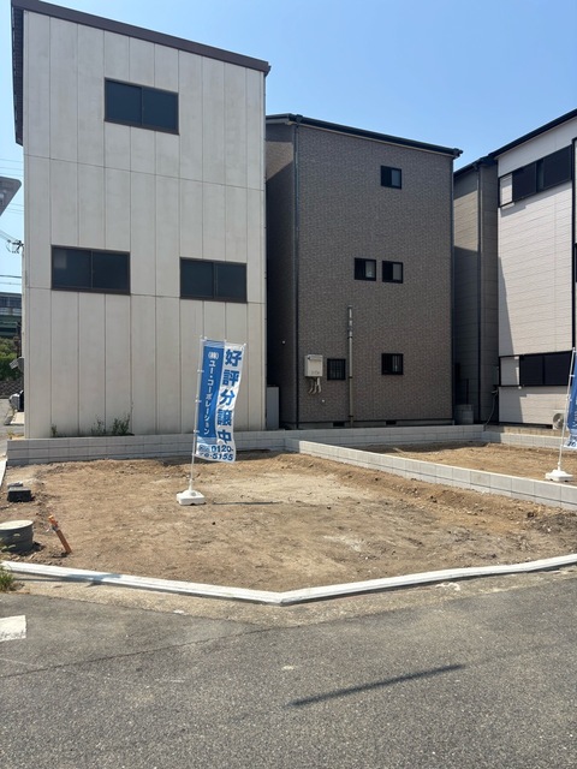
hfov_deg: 53.1
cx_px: 288
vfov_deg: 67.3
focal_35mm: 26
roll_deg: +0.0
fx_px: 578
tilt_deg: -0.2
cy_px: 384
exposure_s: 1/3788
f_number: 1.6
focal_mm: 5.96
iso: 50
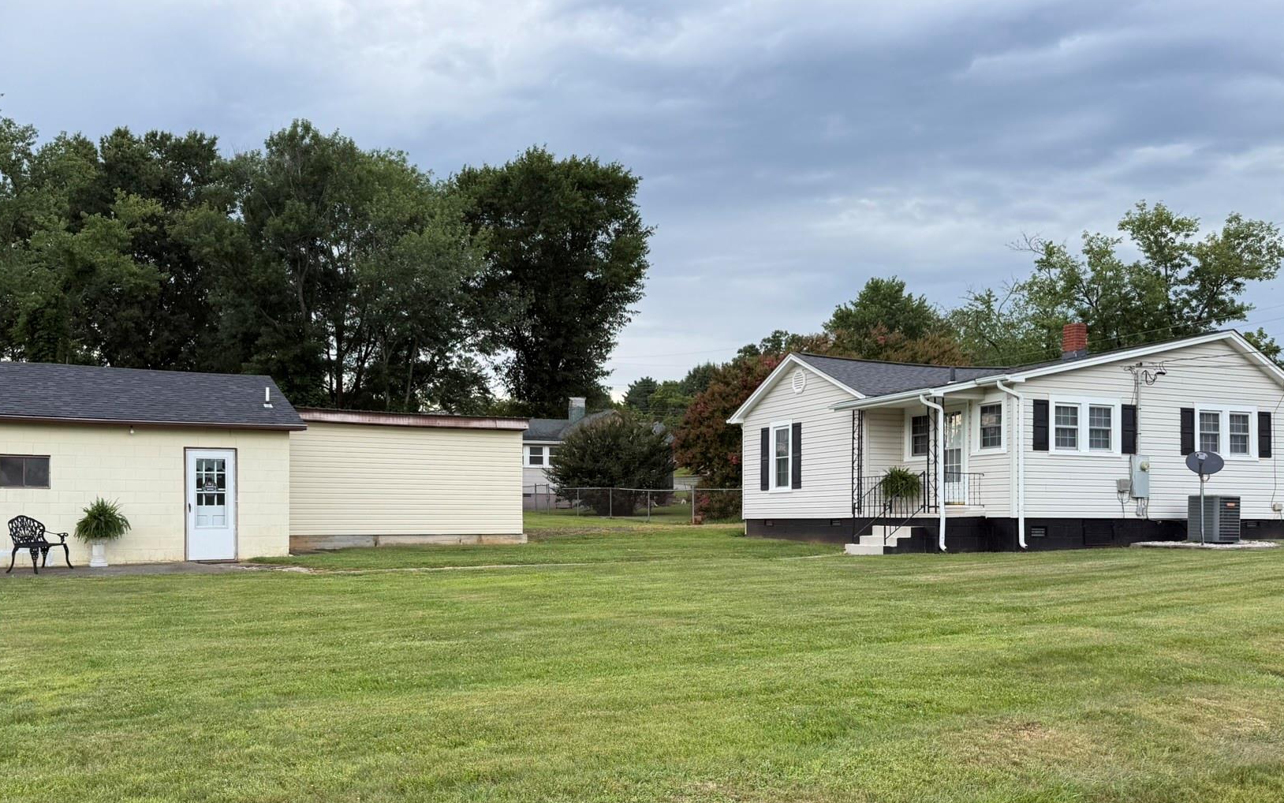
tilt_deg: +1.1
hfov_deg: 59.6
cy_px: 502
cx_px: 587
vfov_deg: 39.2
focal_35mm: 32
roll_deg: +0.0
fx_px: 1120
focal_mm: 6.76
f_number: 1.78
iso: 80
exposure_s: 1/967
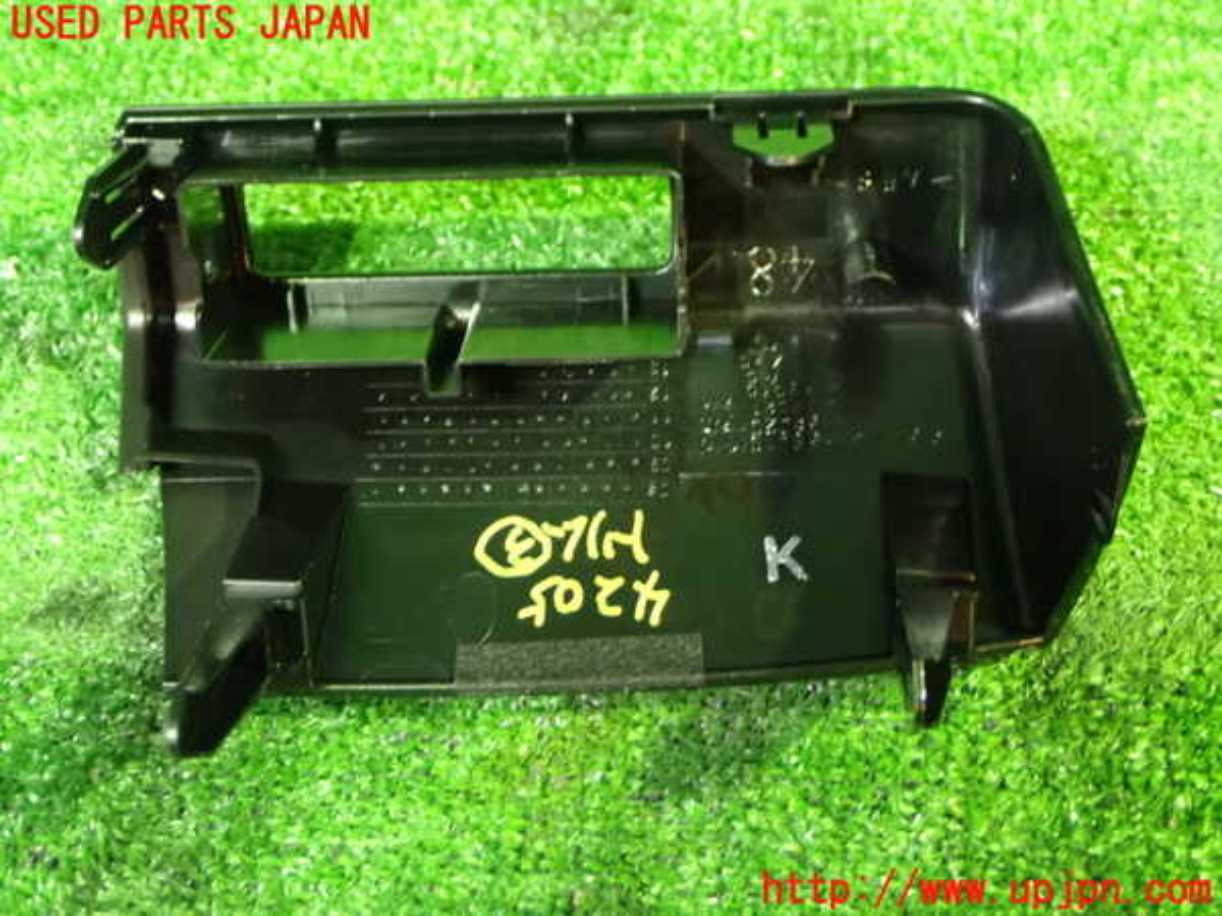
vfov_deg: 29.1
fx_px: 1765
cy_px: 458
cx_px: 611
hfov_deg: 38.2
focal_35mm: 50
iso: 1600
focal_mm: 9.01
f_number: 3.2
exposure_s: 1/13
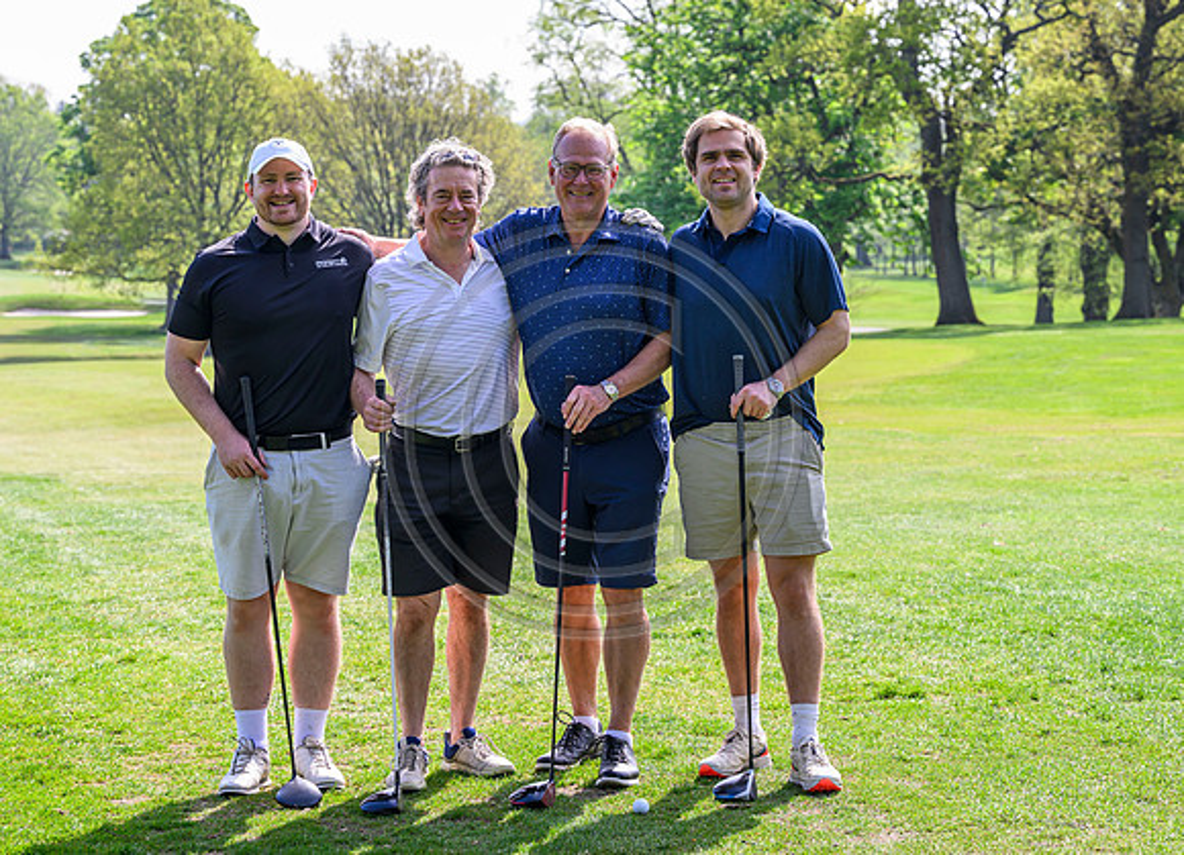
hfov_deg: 23.0
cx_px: 558
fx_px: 2906
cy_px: 357
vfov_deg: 16.7
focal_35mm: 86
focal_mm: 70
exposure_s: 1/640
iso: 500
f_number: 5
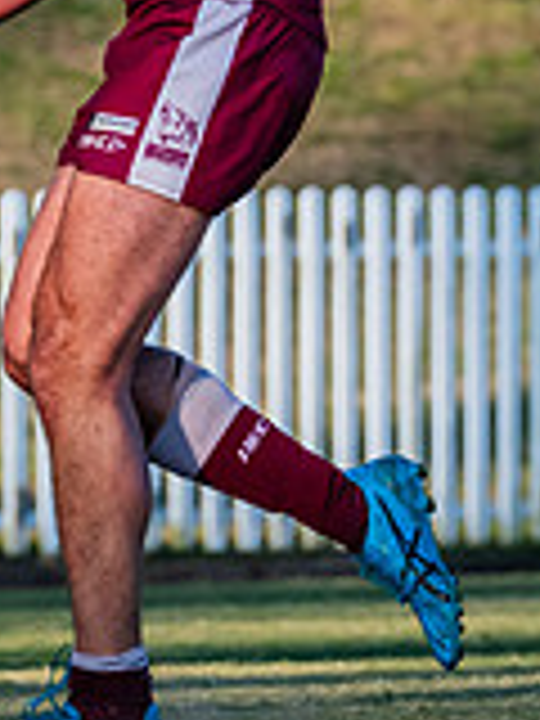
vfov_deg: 1.3
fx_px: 32863
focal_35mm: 1580
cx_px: 148
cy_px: 59
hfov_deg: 0.9
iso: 800
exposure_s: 1/1600
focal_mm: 360
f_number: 7.1
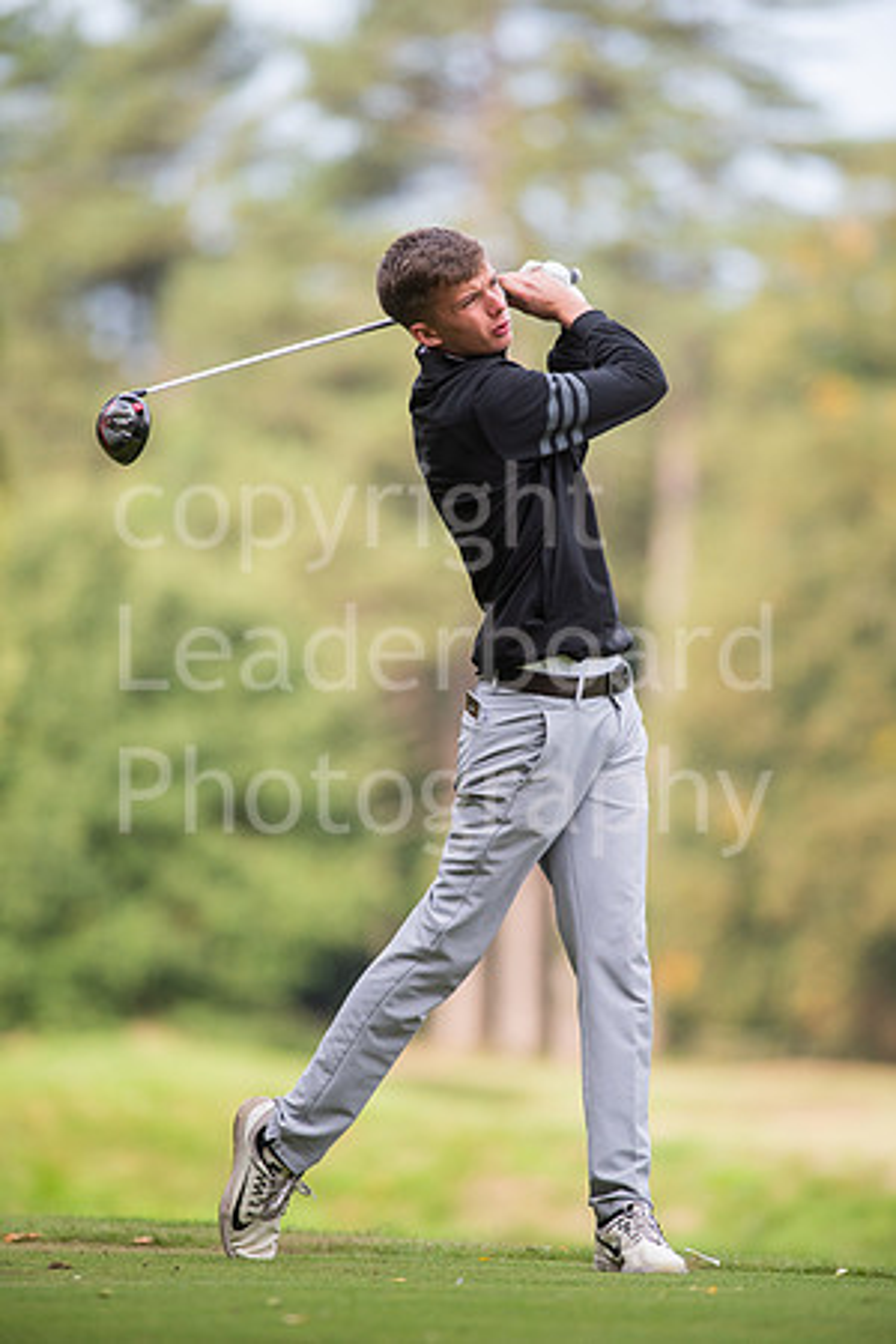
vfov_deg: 6.9
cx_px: 448
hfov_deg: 4.6
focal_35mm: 300
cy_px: 672
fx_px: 11199
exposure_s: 1/1600
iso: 640
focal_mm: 300
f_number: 4
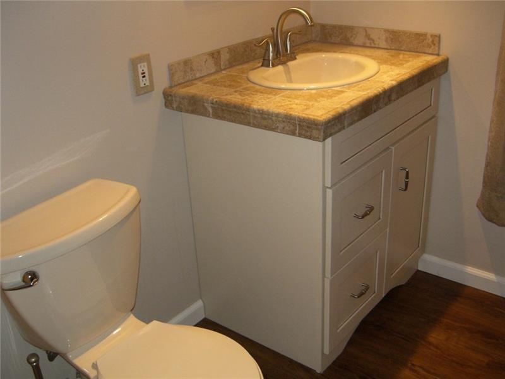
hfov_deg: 49.0
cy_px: 190
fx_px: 554
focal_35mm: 38
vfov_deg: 37.7
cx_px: 252
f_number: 2.8
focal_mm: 7.9
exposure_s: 1/60
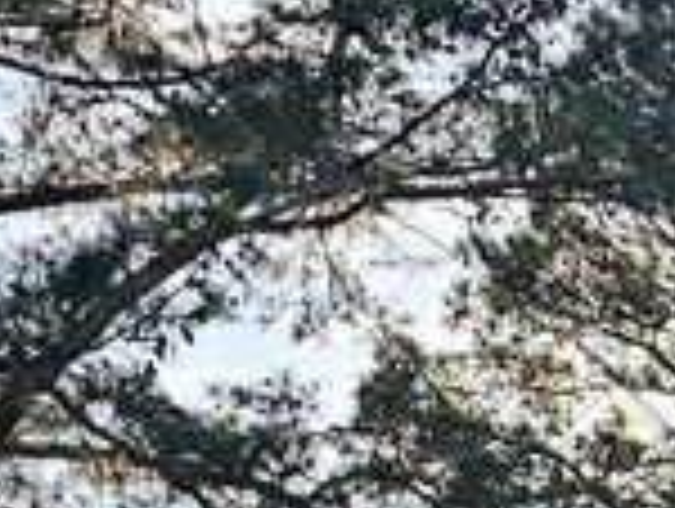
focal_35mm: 157
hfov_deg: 11.2
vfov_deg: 8.3
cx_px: 1418
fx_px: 3066
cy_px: 1412
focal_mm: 6.3
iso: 10
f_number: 1.7
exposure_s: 1/303
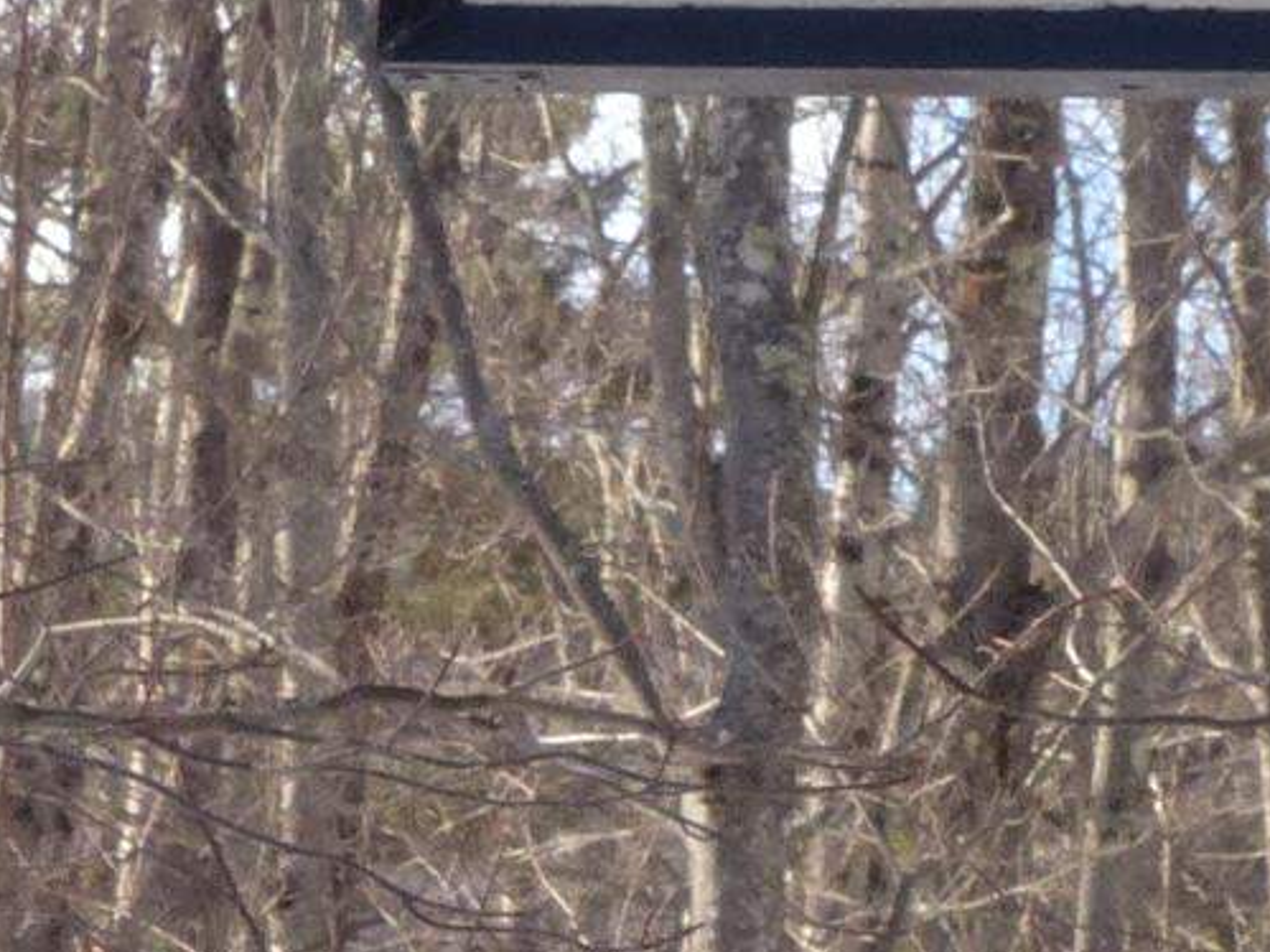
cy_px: 1011
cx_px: 764
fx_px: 8473
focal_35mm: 231
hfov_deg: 8.6
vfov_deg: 6.4
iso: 200
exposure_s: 1/250
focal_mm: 8.1
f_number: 5.6
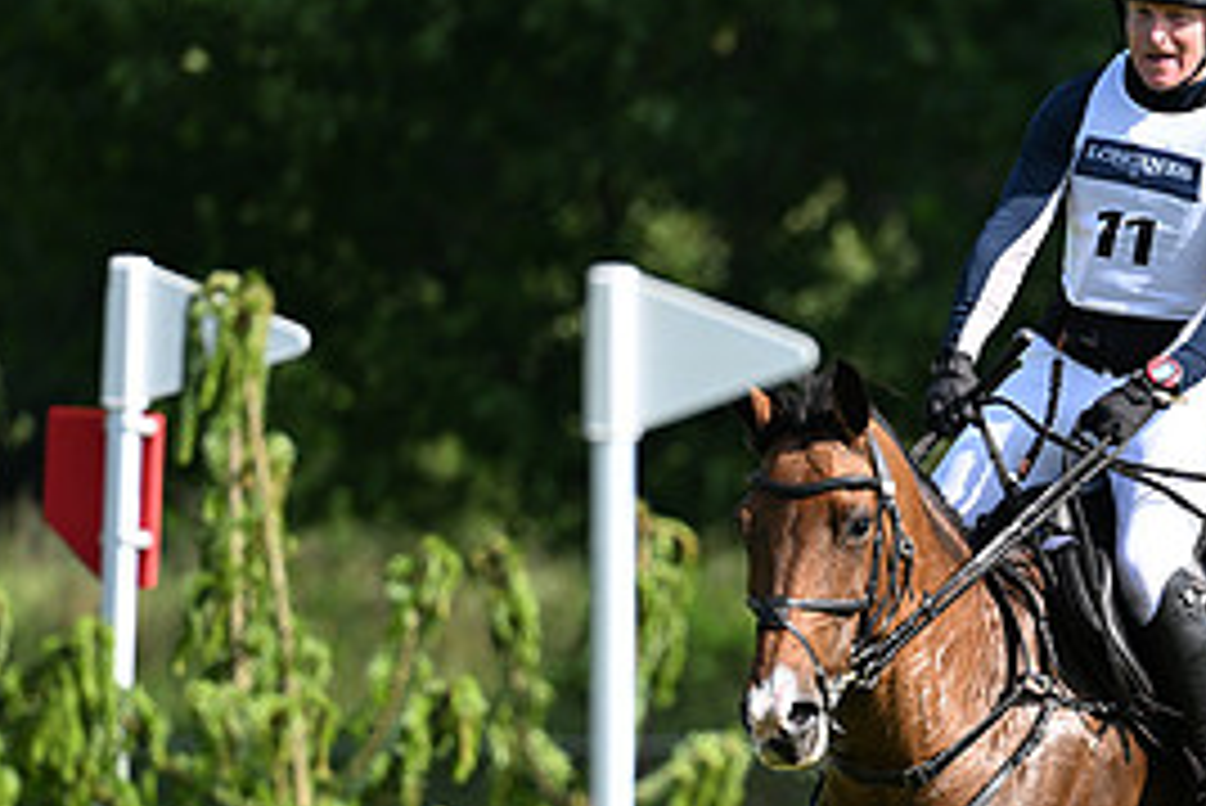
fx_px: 29059
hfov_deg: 2.4
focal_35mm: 867
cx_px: 1138
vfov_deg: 1.6
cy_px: 633
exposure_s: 1/1250
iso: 500
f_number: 5.6
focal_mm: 400
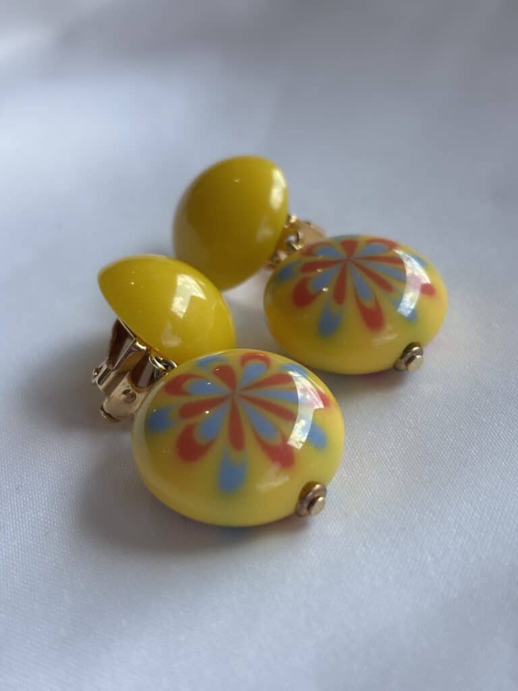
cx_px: 259
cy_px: 346
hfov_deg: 28.0
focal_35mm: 52
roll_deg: +3.0
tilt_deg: -28.7
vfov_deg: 36.8
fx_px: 1038
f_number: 1.6
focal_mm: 5.96
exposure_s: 1/654
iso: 32
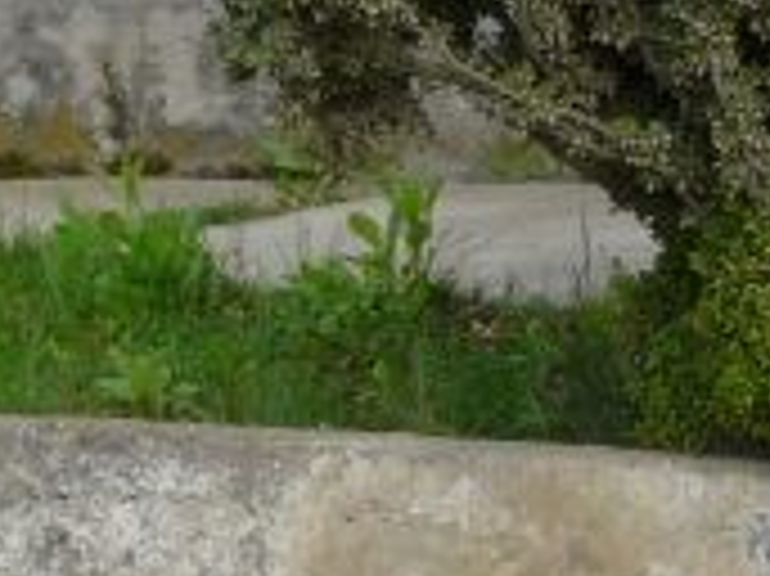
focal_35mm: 389
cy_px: -27
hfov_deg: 5.0
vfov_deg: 3.8
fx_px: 8647
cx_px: 1788
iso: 100
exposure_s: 1/200
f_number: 5
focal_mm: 13.6
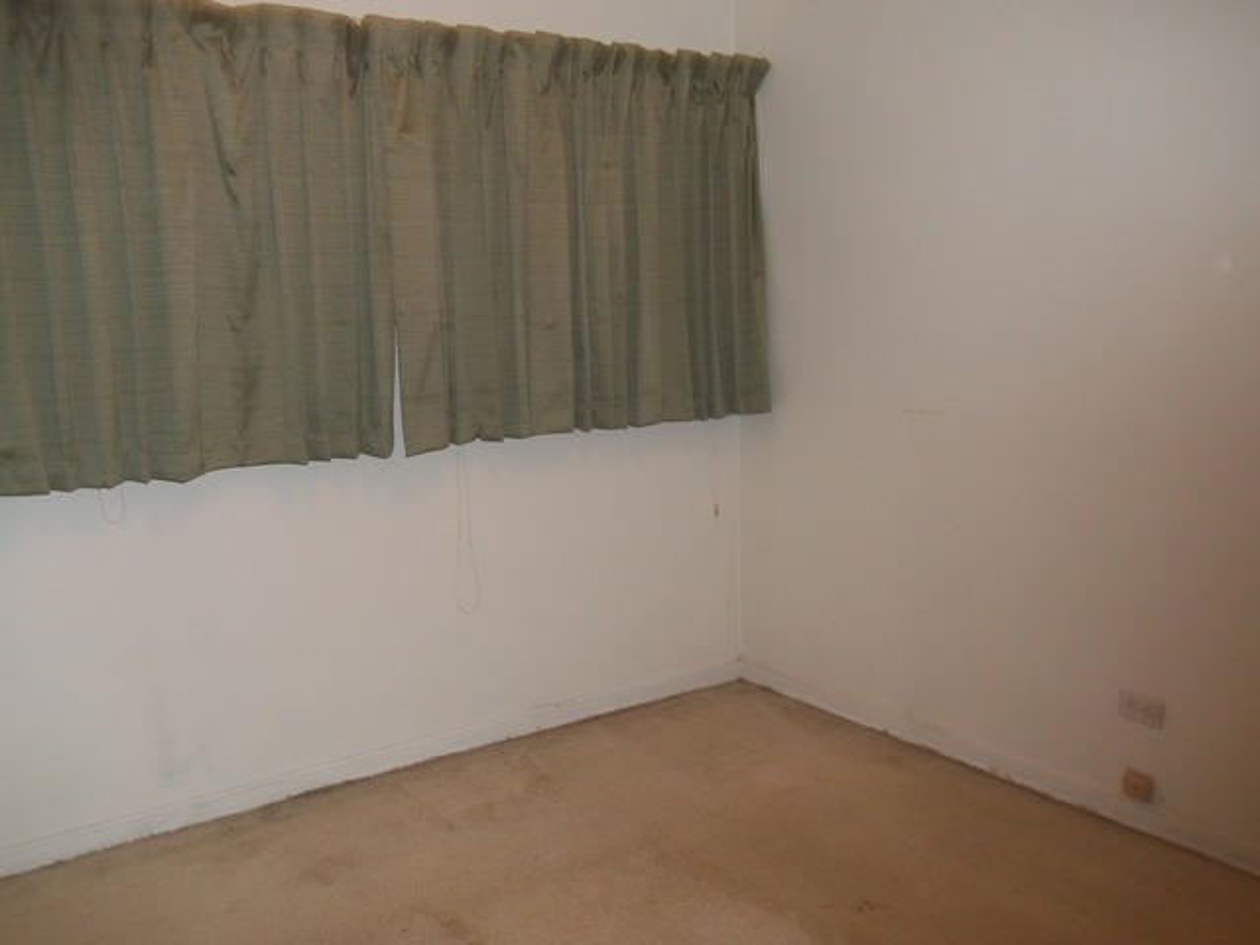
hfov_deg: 56.8
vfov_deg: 44.2
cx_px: 630
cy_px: 472
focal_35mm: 32
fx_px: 1165
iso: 160
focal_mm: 5.7
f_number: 2.9
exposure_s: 1/30
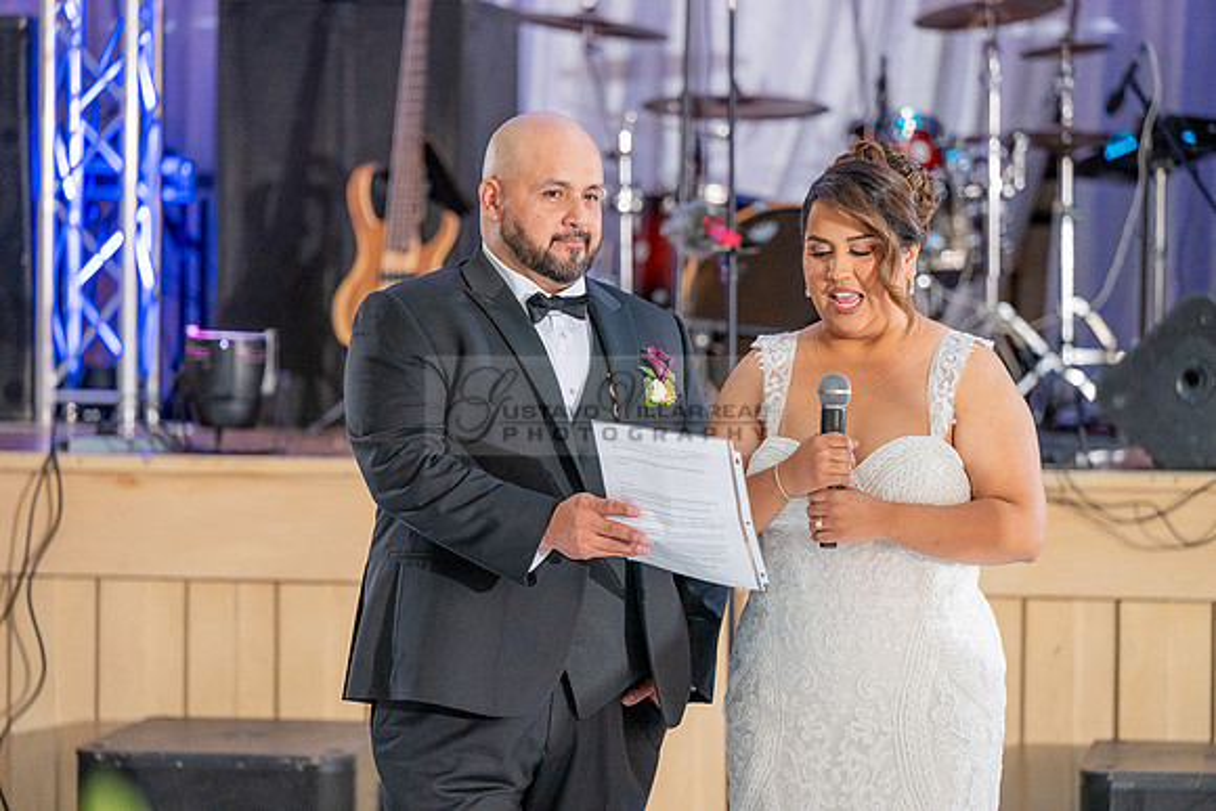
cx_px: 608
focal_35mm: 135
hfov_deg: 15.2
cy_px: 406
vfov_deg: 10.2
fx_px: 4561
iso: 1600
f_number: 3.2
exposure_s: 1/200
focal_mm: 135
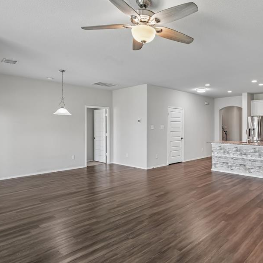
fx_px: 204
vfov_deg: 65.6
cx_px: 176
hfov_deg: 63.9
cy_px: 126
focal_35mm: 24
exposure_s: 1/13
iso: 400
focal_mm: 16.5
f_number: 8
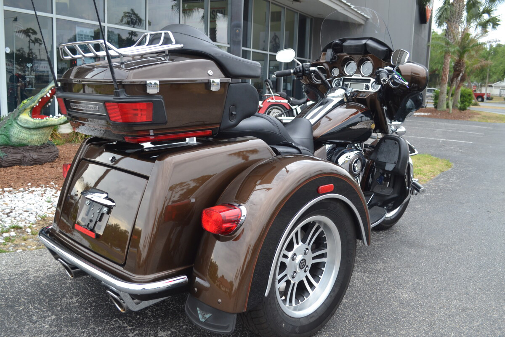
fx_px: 463
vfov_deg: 40.0
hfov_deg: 57.2
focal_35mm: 33
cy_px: 168
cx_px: 252
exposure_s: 1/125
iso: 250
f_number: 5.6
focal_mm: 22
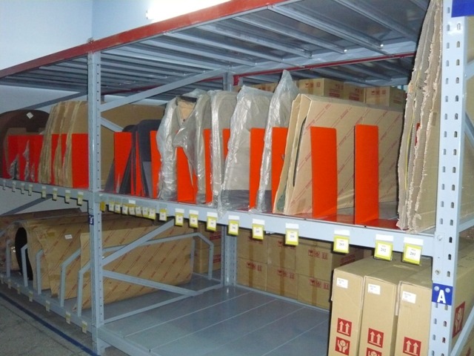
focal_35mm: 32
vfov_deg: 44.2
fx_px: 438
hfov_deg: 56.8
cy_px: 178
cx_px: 237
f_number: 3
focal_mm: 5.2
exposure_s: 1/30
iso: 500
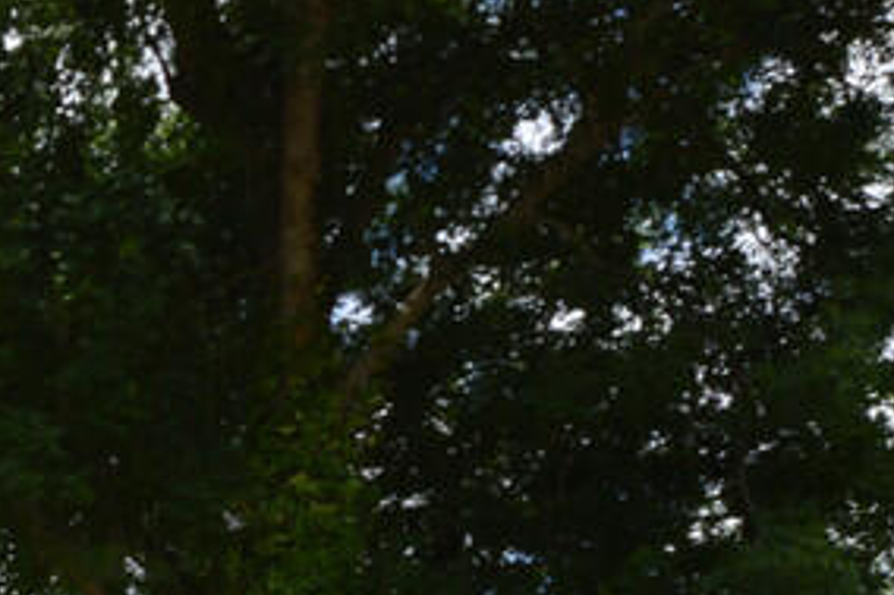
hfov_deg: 25.0
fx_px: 1613
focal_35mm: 65
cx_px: -384
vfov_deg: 17.4
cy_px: 1044
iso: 100
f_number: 9
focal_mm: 12
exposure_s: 1/200
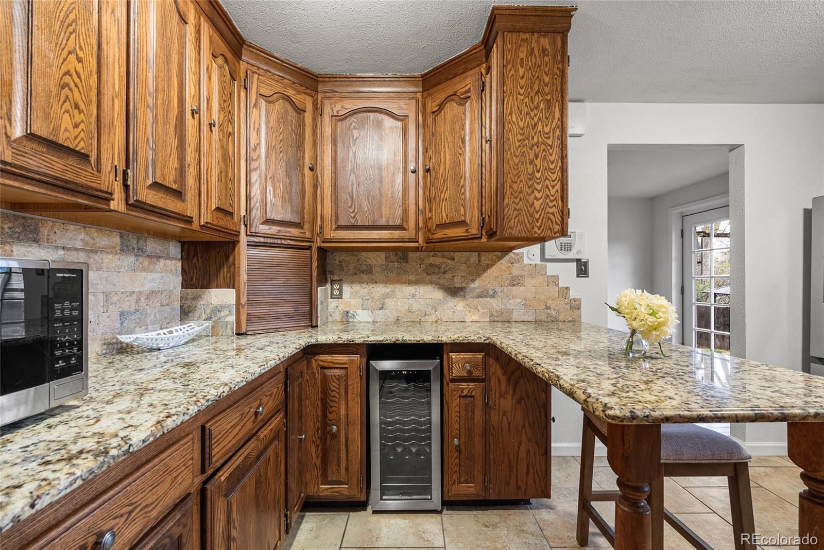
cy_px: 275
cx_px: 412
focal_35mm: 16
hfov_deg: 96.7
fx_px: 366
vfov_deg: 73.8
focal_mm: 16
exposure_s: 2
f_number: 8
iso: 200
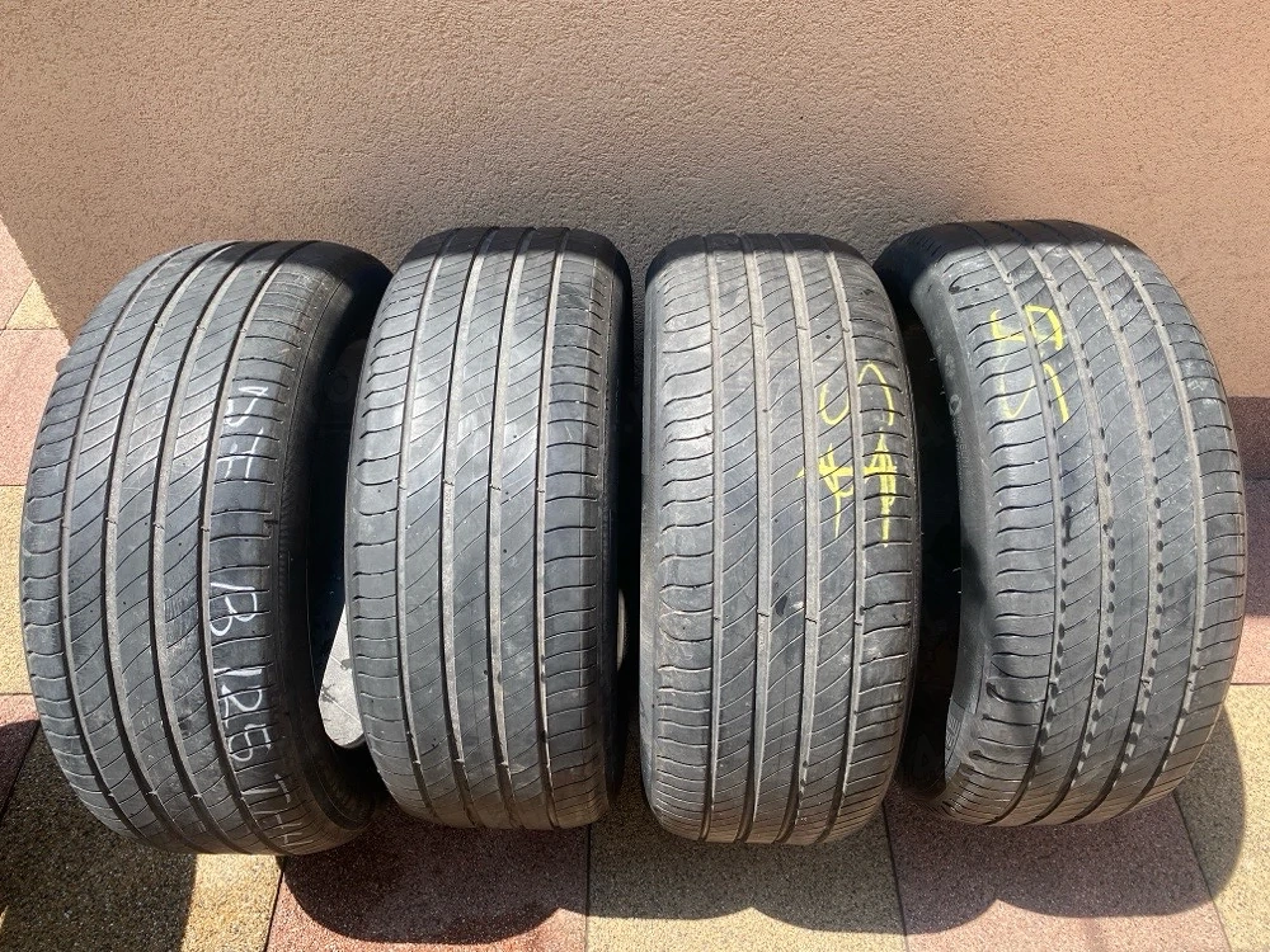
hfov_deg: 67.3
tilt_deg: -49.6
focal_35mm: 26
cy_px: 476
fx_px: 954
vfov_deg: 53.1
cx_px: 635
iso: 32
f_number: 1.8
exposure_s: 1/767
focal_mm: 4.25
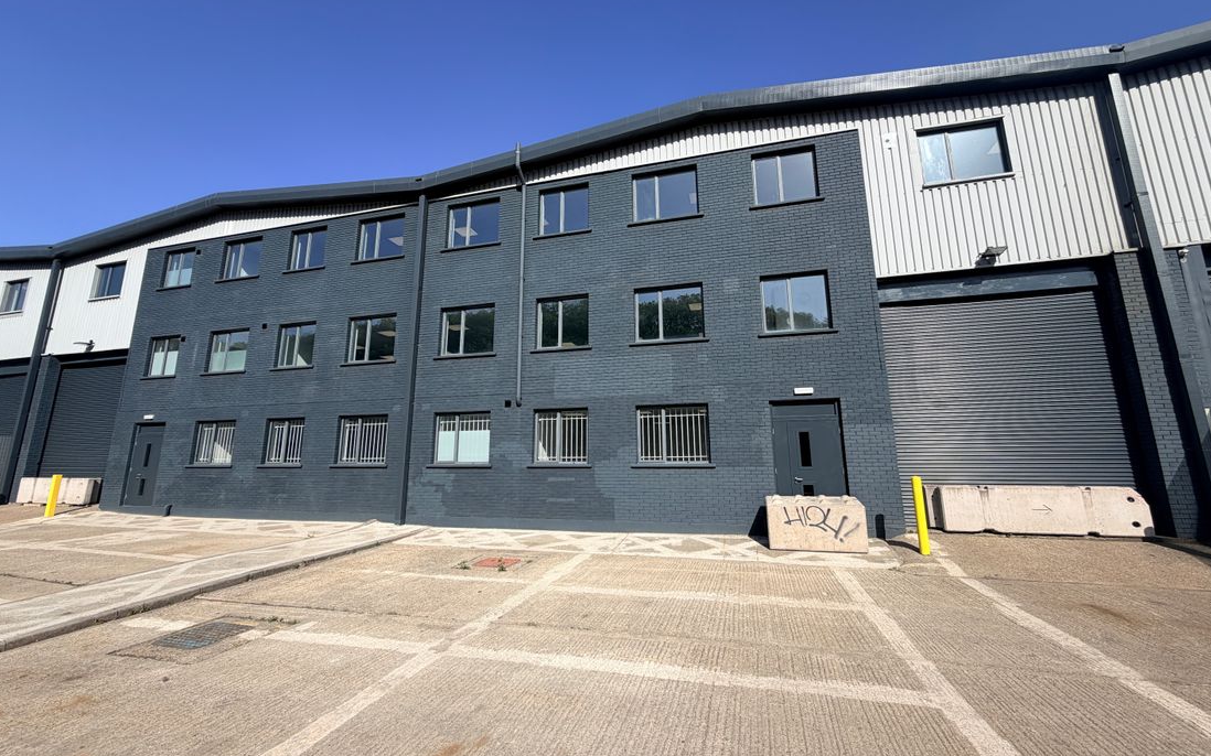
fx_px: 495
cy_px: 361
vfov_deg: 74.7
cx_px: 604
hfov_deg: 101.5
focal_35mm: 15
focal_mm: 2.22
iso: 20
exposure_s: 1/928
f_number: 2.2
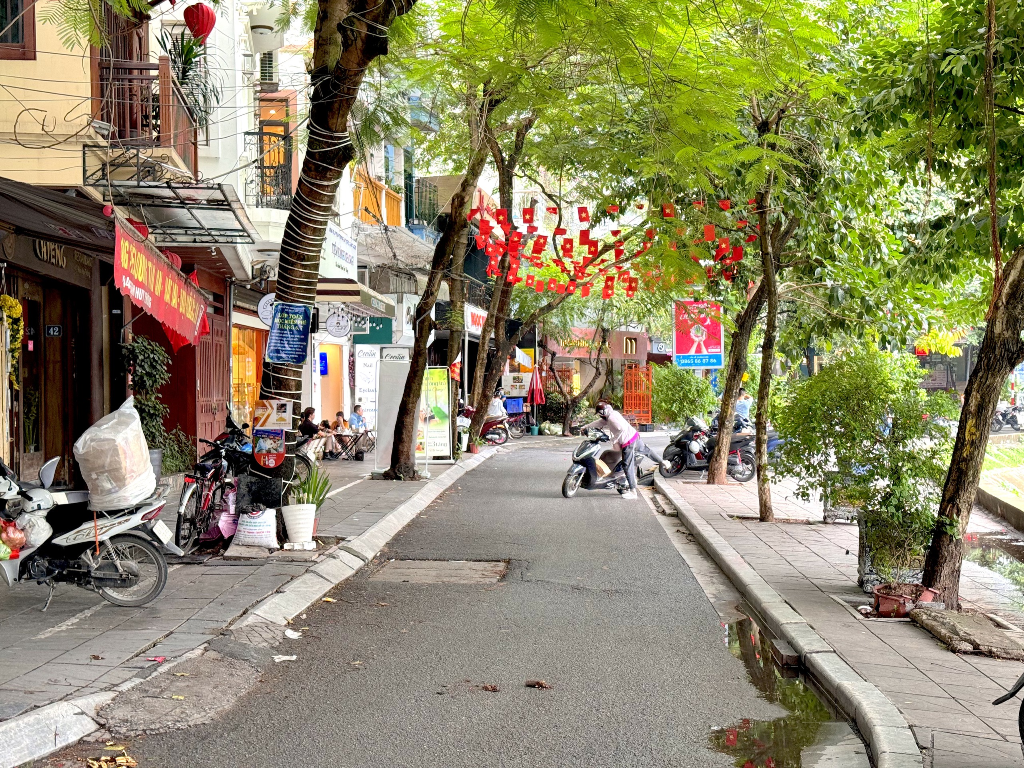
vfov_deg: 30.3
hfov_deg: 39.7
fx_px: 1420
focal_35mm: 48
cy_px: 384
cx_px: 512
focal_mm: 6.76
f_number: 1.78
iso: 64
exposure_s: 1/50
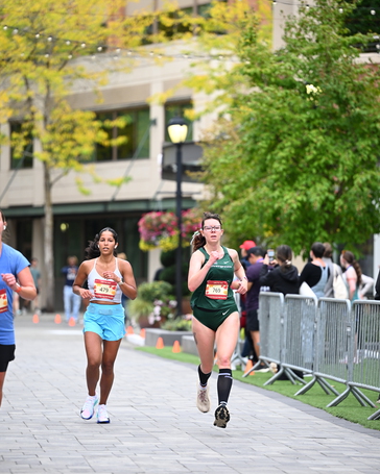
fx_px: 2474
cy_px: 241
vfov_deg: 11.0
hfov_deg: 8.8
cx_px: 189
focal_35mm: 176
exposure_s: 1/1600
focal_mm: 155
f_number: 2.8
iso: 640
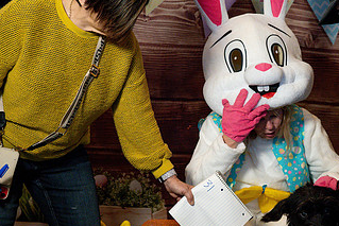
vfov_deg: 19.2
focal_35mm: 71
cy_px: 148
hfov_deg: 28.0
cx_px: 259
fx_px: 669
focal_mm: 39
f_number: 4.5
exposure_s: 1/500
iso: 8000
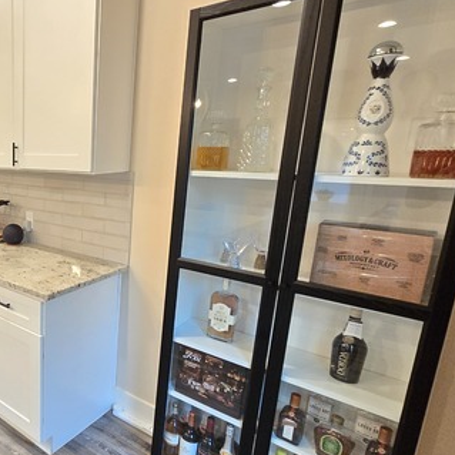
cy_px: 238
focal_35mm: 24
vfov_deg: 65.0
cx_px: 14
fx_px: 357
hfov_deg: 53.2
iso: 640
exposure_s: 1/60
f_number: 2.2
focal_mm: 2.2
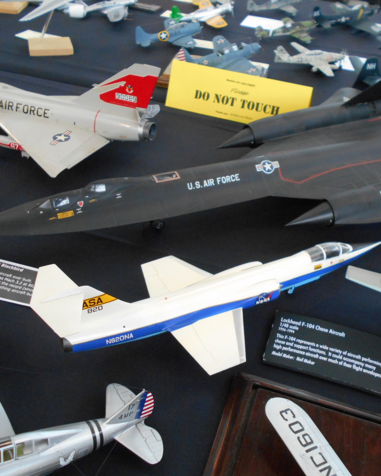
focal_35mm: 34
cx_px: 219
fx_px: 479
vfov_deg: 52.8
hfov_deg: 43.2
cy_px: 238
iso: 360
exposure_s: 1/30
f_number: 3.2
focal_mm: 4.6
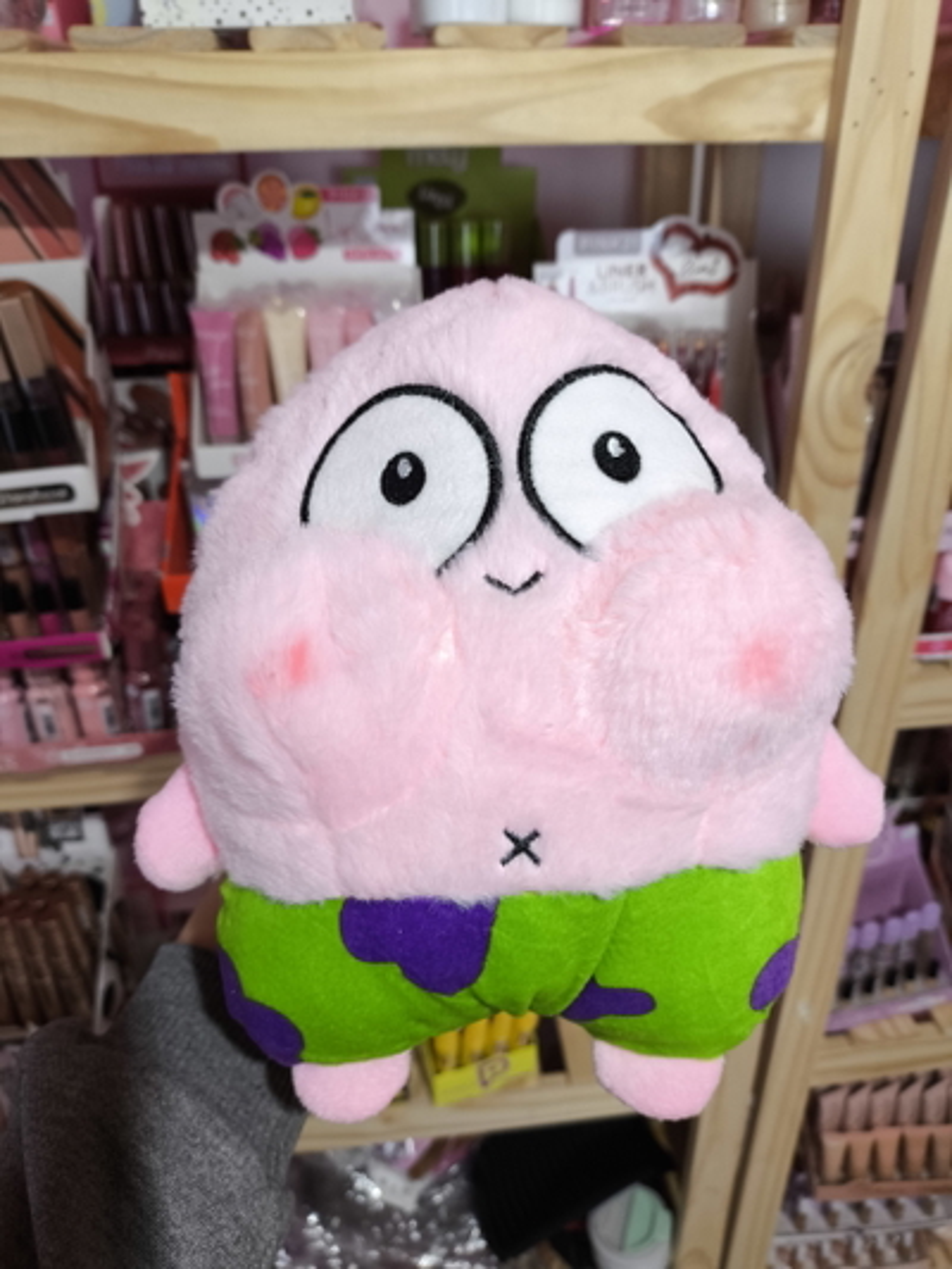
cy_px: 634
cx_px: 476
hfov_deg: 54.9
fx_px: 916
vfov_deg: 69.4
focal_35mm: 25
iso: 400
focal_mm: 4.71
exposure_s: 1/33.3
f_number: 1.7
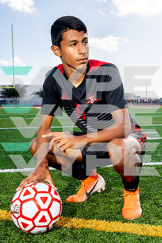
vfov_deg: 43.6
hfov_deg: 29.9
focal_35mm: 45
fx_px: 304
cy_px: 122
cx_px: 81
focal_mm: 45
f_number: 10
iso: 250
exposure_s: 1/250
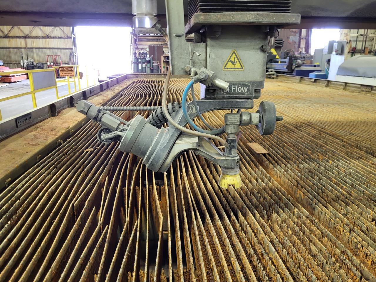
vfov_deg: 53.1
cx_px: 188
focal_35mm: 26
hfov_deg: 67.3
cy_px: 141
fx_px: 282
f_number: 1.8
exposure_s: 1/40
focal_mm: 5.4
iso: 200
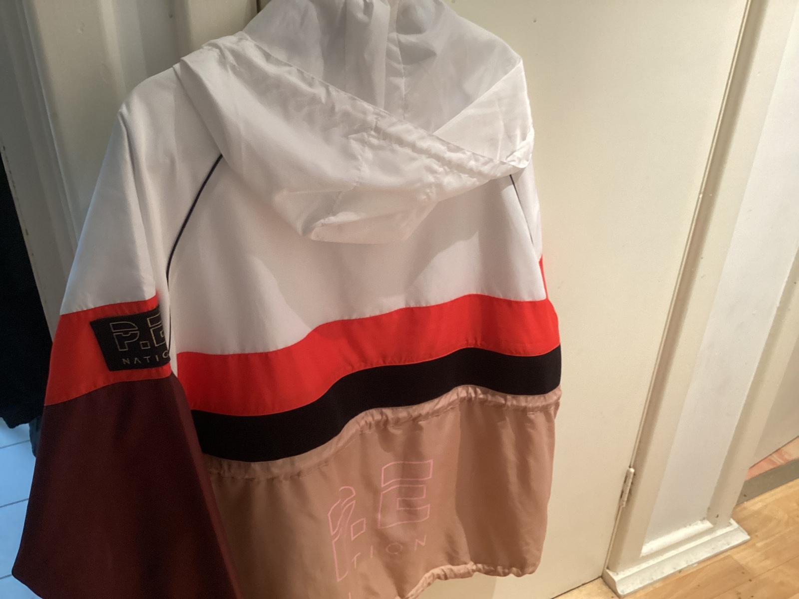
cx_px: 400
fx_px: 716
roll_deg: -1.7
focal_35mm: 31
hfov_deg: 58.4
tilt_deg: -31.9
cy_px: 300
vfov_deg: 45.4
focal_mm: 3.3
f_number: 2.4
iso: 250
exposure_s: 1/50
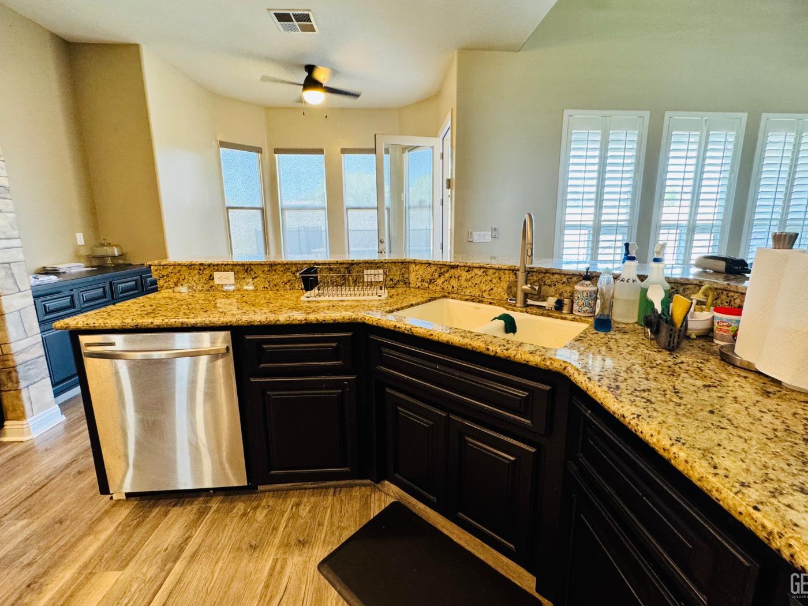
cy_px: 288
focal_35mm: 15
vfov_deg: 81.7
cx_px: 410
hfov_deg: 98.2
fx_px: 350
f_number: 2.2
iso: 200
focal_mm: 2.22
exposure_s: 1/60
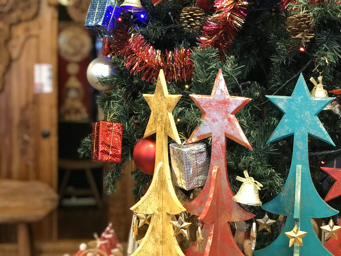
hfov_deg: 33.8
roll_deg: -1.2
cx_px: 170
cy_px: 128
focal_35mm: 57
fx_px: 562
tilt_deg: -5.5
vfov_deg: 25.7
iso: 400
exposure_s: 1/60
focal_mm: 6.6
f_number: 2.8
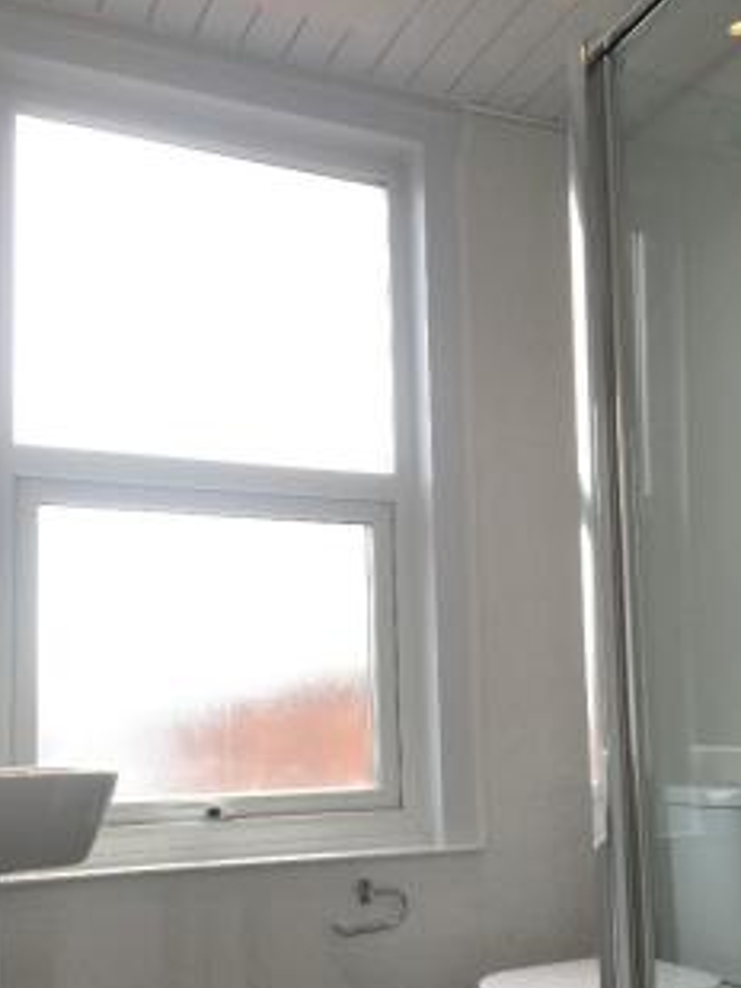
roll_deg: +2.0
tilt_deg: +6.0
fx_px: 1169
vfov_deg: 45.4
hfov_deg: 35.1
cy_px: 609
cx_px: 438
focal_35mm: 41
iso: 25
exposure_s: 1/107
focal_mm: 4.15
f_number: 2.2
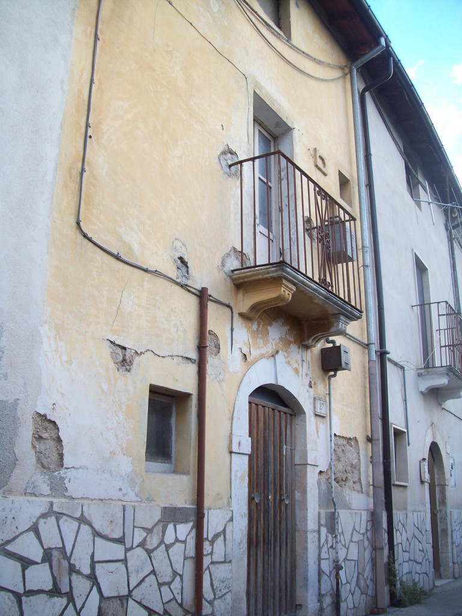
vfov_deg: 51.4
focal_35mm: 36
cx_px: 231
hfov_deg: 39.7
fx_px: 641
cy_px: 308
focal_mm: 6
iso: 80
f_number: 2.7
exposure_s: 1/154
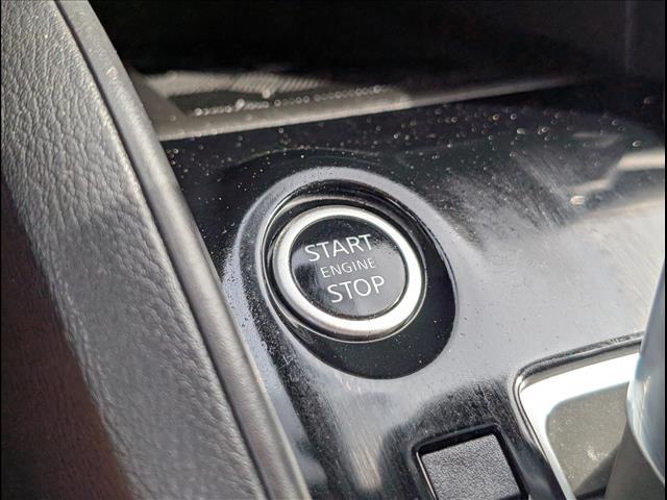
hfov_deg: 38.9
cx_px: 334
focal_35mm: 49
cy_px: 250
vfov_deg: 29.7
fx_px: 944
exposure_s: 1/217
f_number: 1.68
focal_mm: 6.9
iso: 40
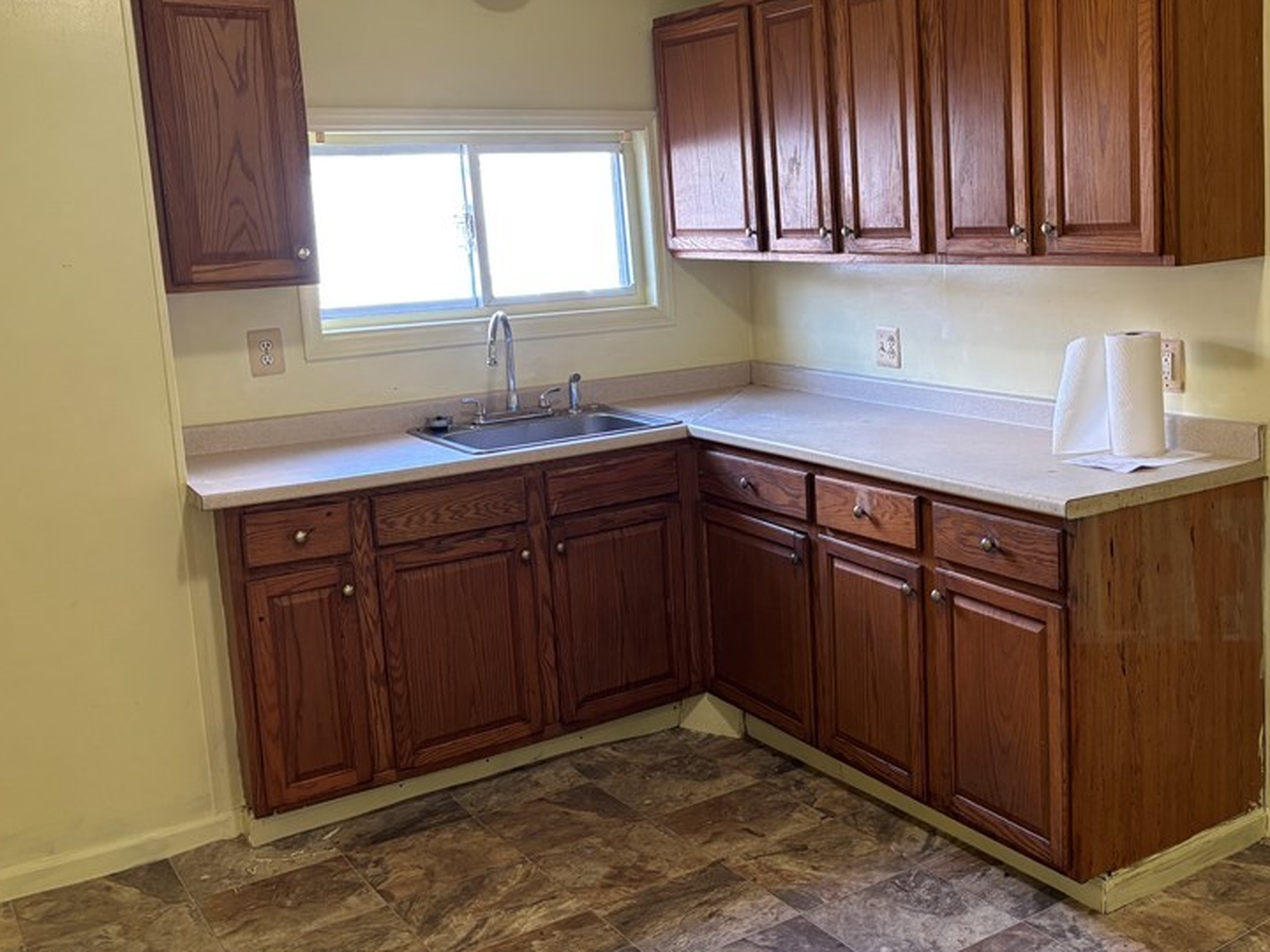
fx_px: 1357
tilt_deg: -8.5
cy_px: 384
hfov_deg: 49.2
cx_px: 850
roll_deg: +1.8
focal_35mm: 37
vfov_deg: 38.5
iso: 160
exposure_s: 1/60
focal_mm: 5.96
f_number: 1.6
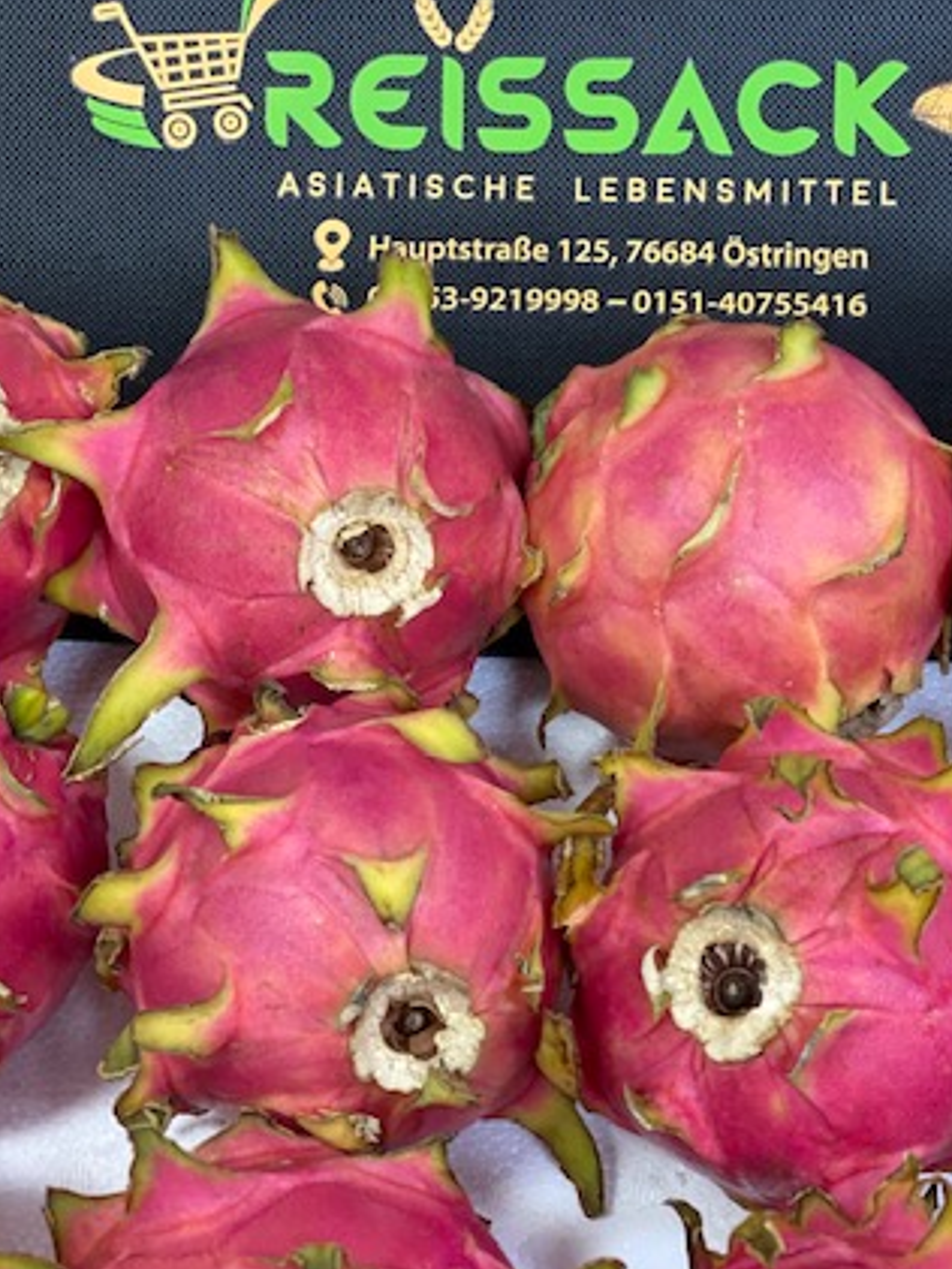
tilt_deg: -59.7
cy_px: 751
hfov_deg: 18.7
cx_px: 575
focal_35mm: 79
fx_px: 2895
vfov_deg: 24.7
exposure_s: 1/33
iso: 125
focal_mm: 6
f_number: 2
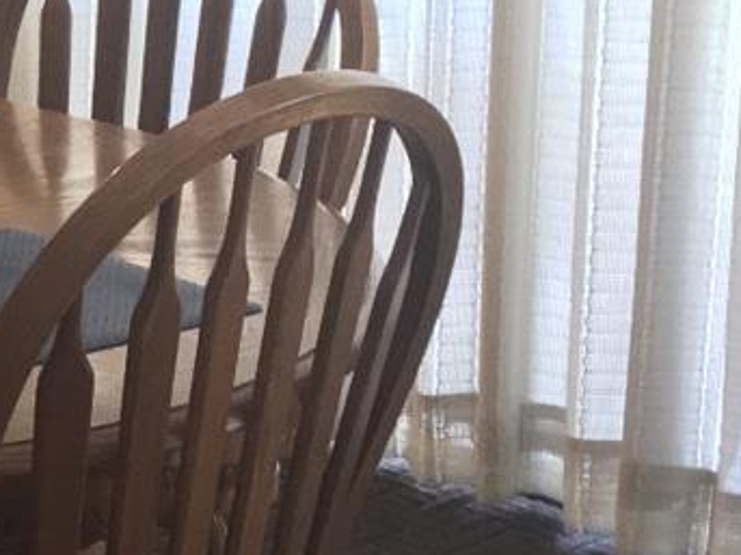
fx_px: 2718
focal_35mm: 127
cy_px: -4
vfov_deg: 11.5
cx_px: -518
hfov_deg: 14.1
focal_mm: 4.15
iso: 160
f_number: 2.2
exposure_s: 1/30
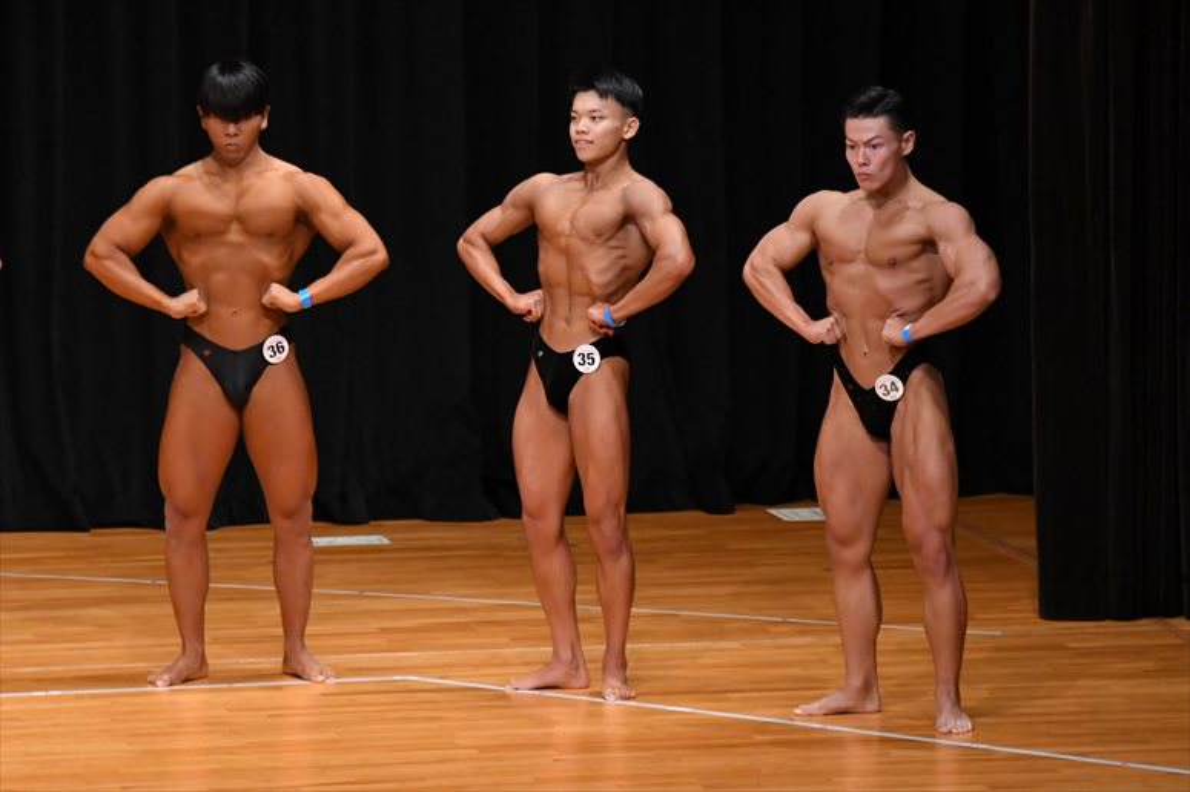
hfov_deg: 7.6
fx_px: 8921
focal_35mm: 270
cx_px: 595
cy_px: 396
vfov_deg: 5.1
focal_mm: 180
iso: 4000
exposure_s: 1/400
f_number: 5.6
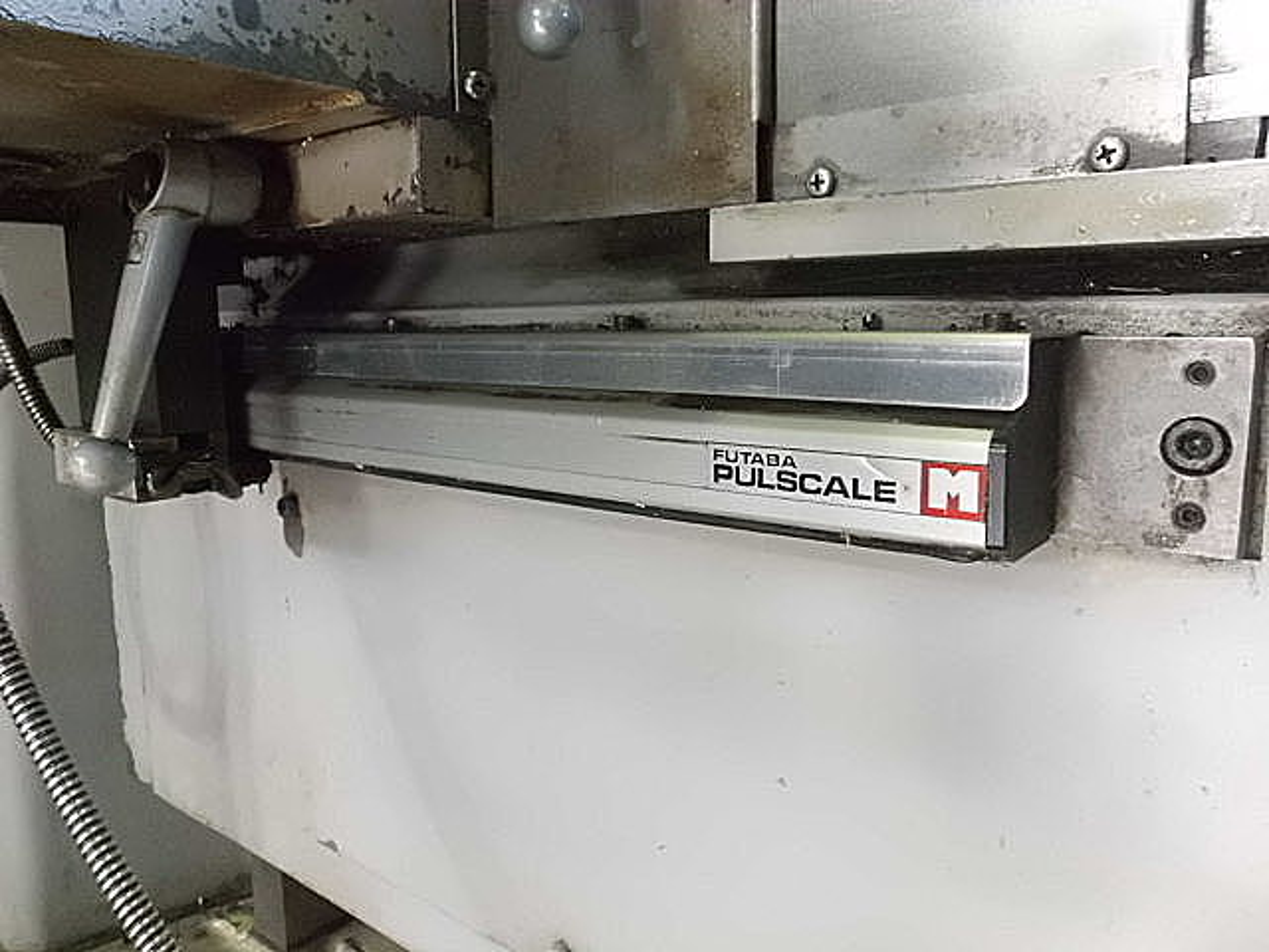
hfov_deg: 67.3
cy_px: 476
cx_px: 634
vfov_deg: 53.1
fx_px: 953
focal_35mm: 26
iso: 800
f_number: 3.2
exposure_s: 1/60
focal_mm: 4.6
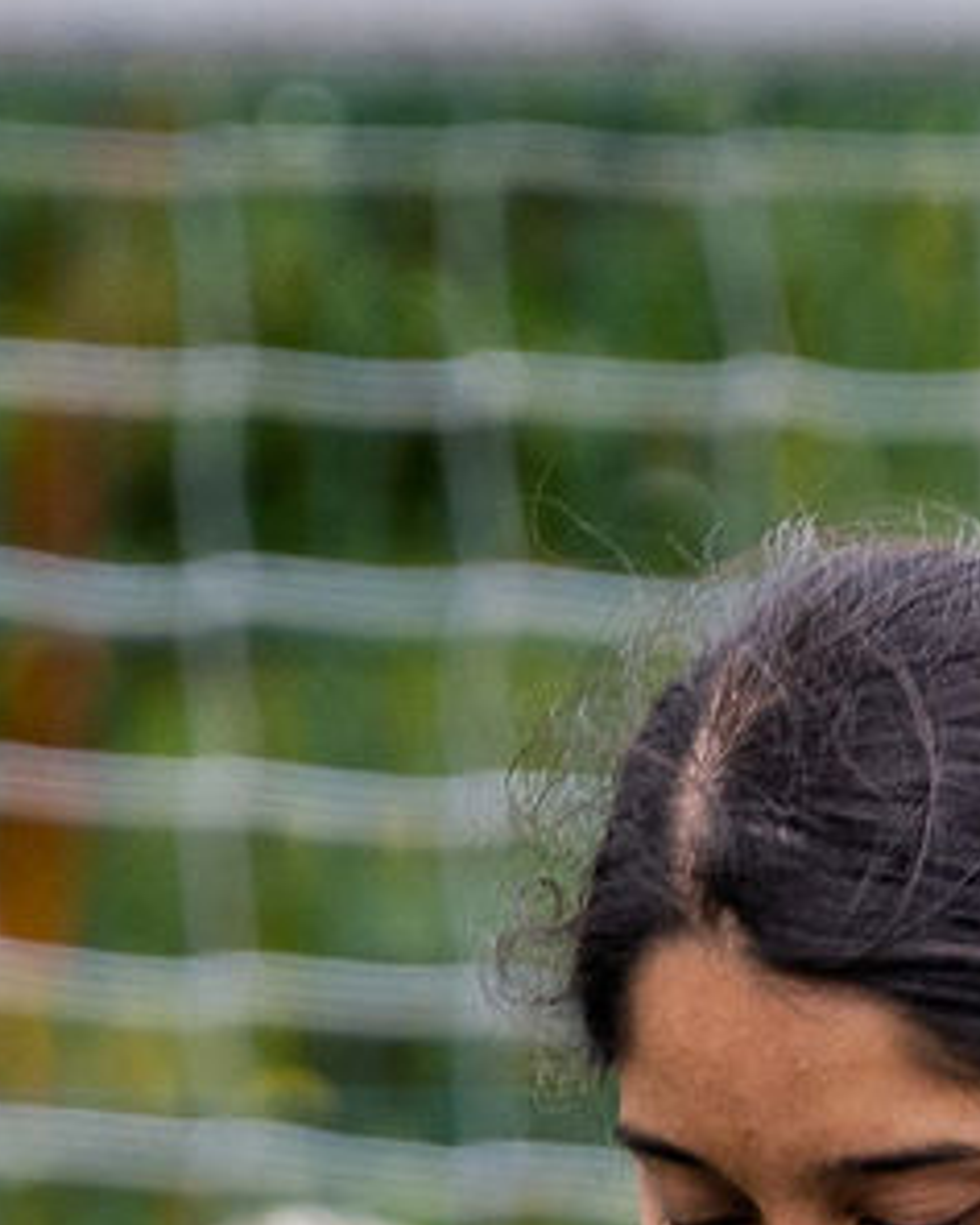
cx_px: 1309
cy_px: 2975
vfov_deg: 0.9
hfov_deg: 0.7
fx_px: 77800
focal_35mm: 2147
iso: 100
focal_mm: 190
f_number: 2.8
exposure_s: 1/400
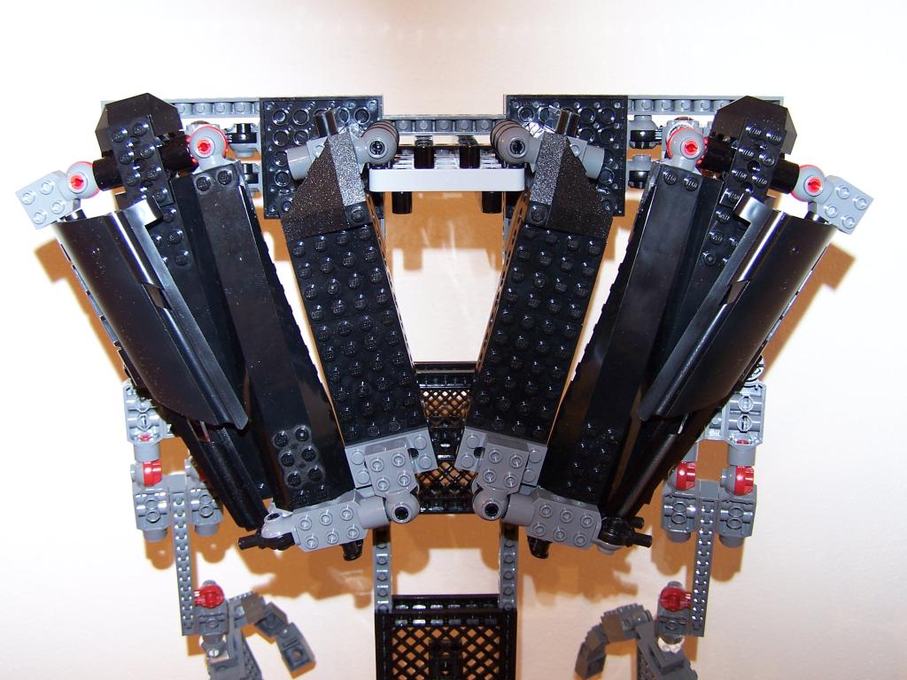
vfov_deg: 37.7
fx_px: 996
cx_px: 454
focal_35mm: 38
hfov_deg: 49.0
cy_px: 340
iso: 80
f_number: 2.8
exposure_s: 1/2
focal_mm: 6.3
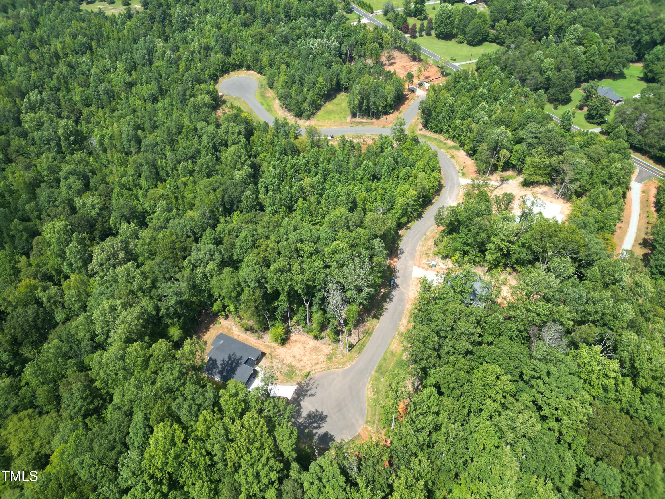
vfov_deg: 56.8
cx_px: 332
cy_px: 250
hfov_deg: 71.6
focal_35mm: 24
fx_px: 461
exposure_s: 1/1500
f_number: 1.7
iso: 100
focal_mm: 6.72
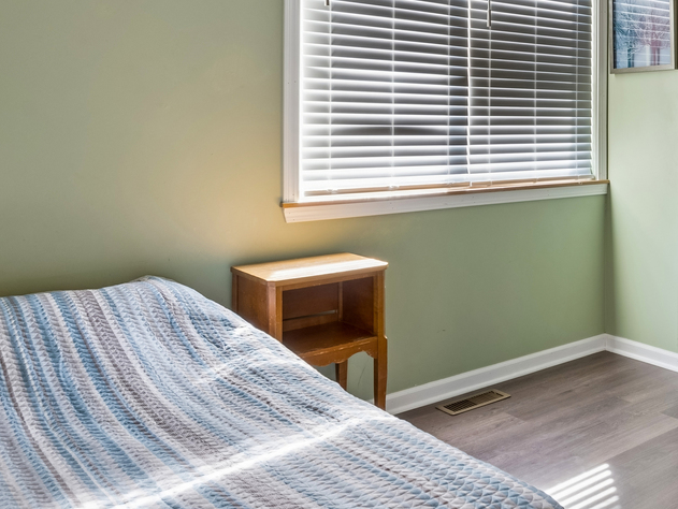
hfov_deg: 43.5
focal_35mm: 37
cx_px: 665
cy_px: 71
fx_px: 725
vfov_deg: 36.7
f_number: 8
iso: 200
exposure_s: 1/8
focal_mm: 15
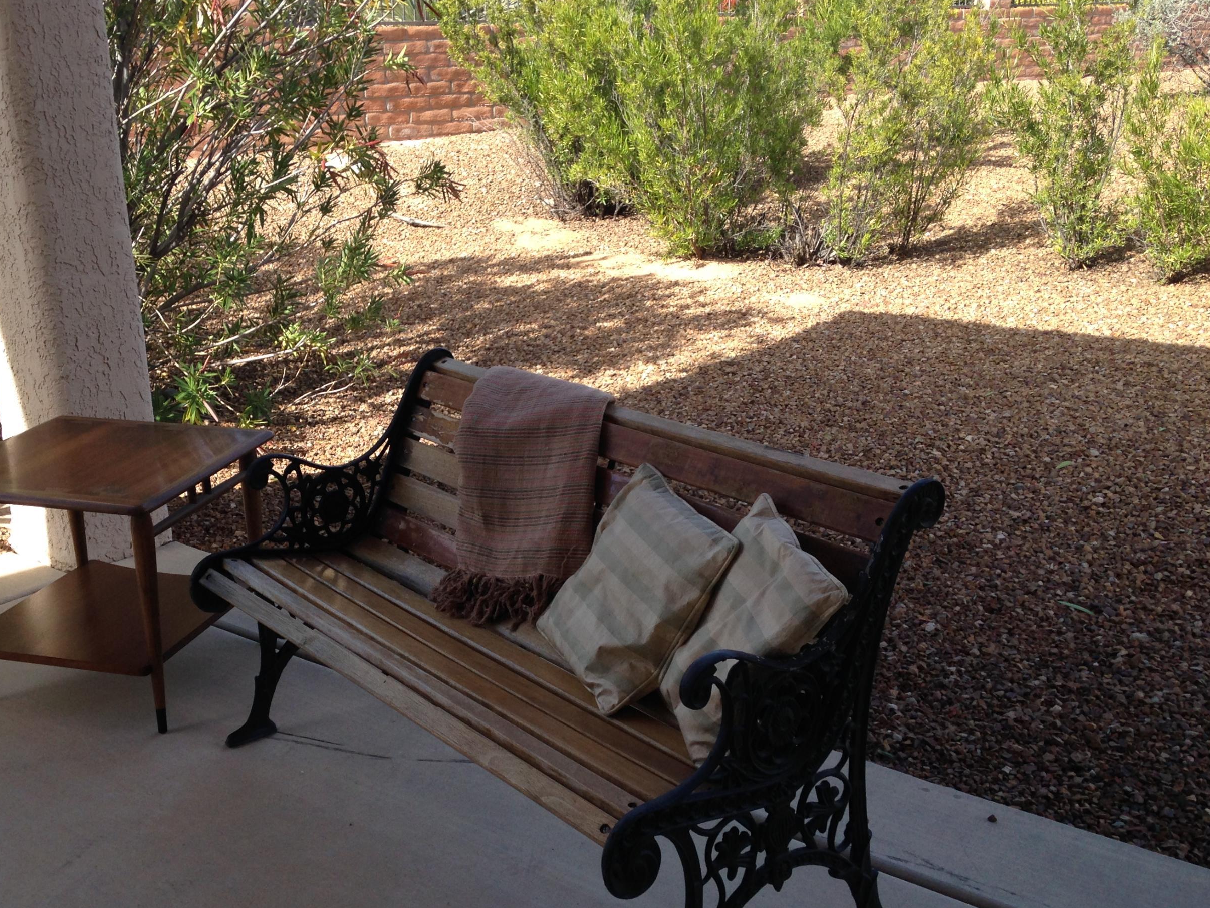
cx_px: 473
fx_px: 1433
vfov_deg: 35.1
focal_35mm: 41
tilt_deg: -20.7
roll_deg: +0.6
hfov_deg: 45.5
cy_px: 522
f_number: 2.4
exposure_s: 1/507
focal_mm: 4.12
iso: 50
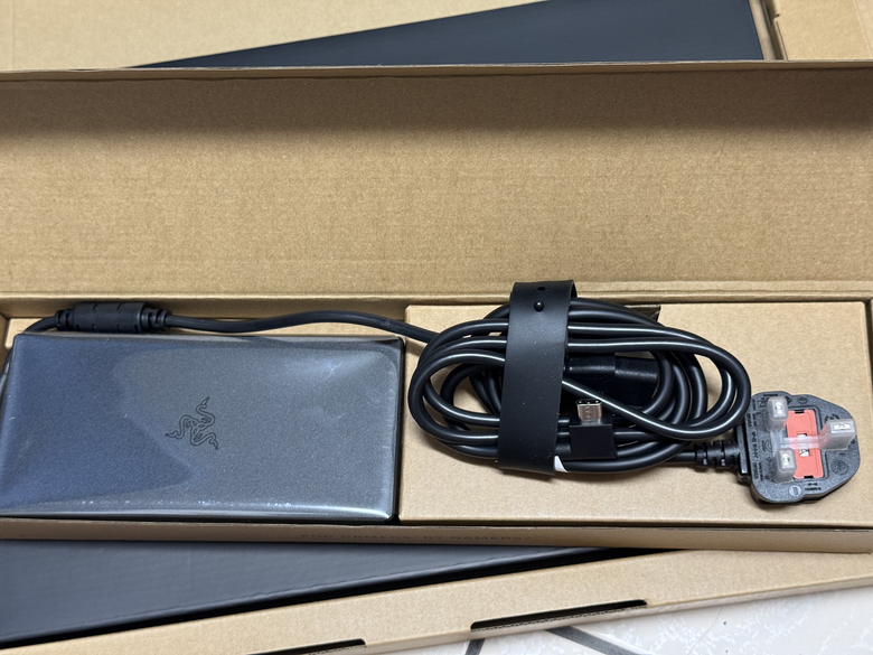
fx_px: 1211
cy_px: 328
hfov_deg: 39.7
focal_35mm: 48
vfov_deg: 30.3
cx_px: 436
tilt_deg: -67.6
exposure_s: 1/40
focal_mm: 6.76
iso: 320
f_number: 1.78
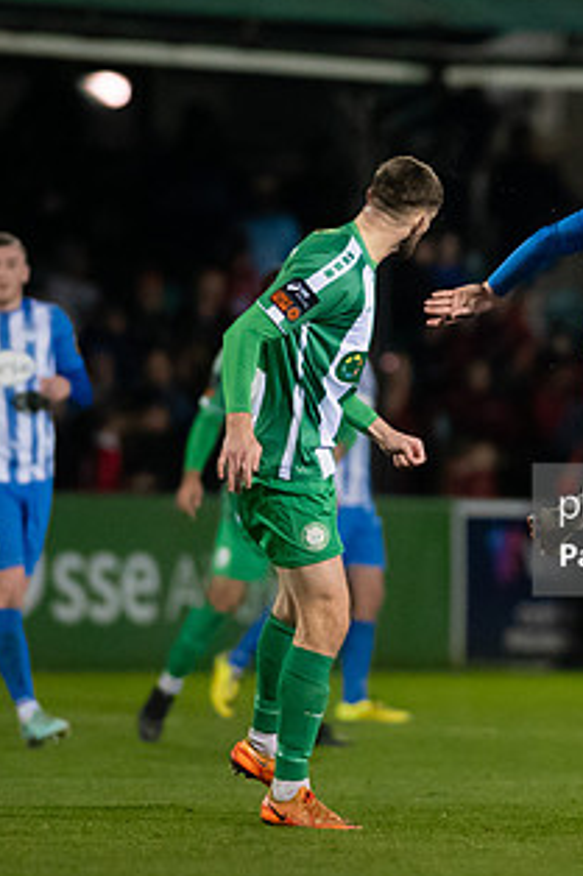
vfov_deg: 2.8
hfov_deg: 1.9
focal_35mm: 724
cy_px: 320
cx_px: 607
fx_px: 17605
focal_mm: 300
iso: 6400
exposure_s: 1/1000
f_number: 2.8
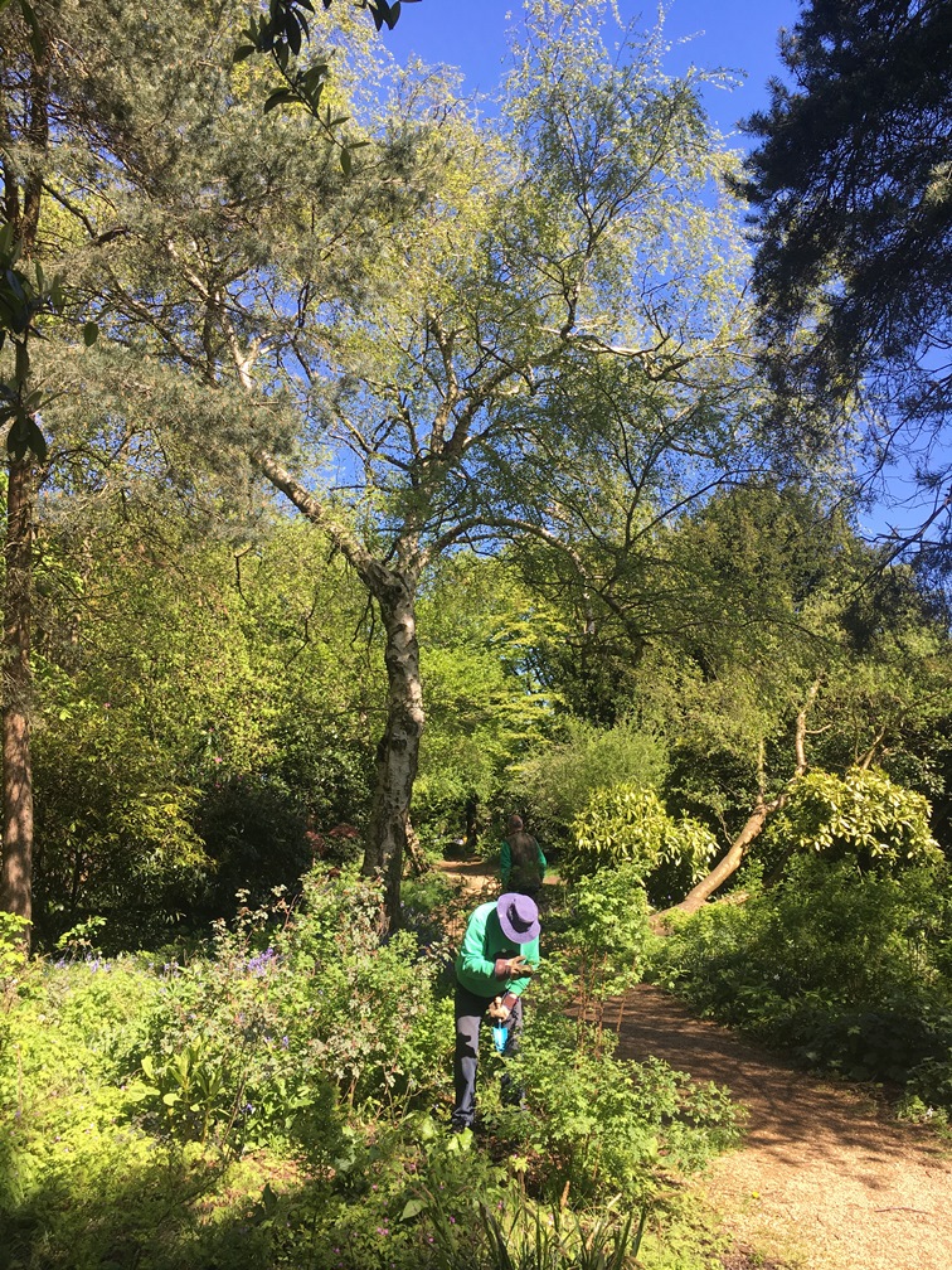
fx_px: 1063
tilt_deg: +10.4
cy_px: 635
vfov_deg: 61.7
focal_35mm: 29
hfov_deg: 48.2
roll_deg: +2.4
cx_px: 476
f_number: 2.2
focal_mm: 4.15
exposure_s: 1/450
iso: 25
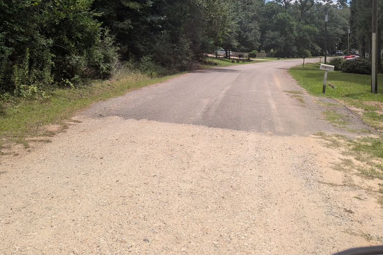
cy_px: 45
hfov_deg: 55.8
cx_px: 187
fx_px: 362
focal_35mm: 34
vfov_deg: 37.3
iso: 47
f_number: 1.85
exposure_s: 1/2762
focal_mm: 6.81
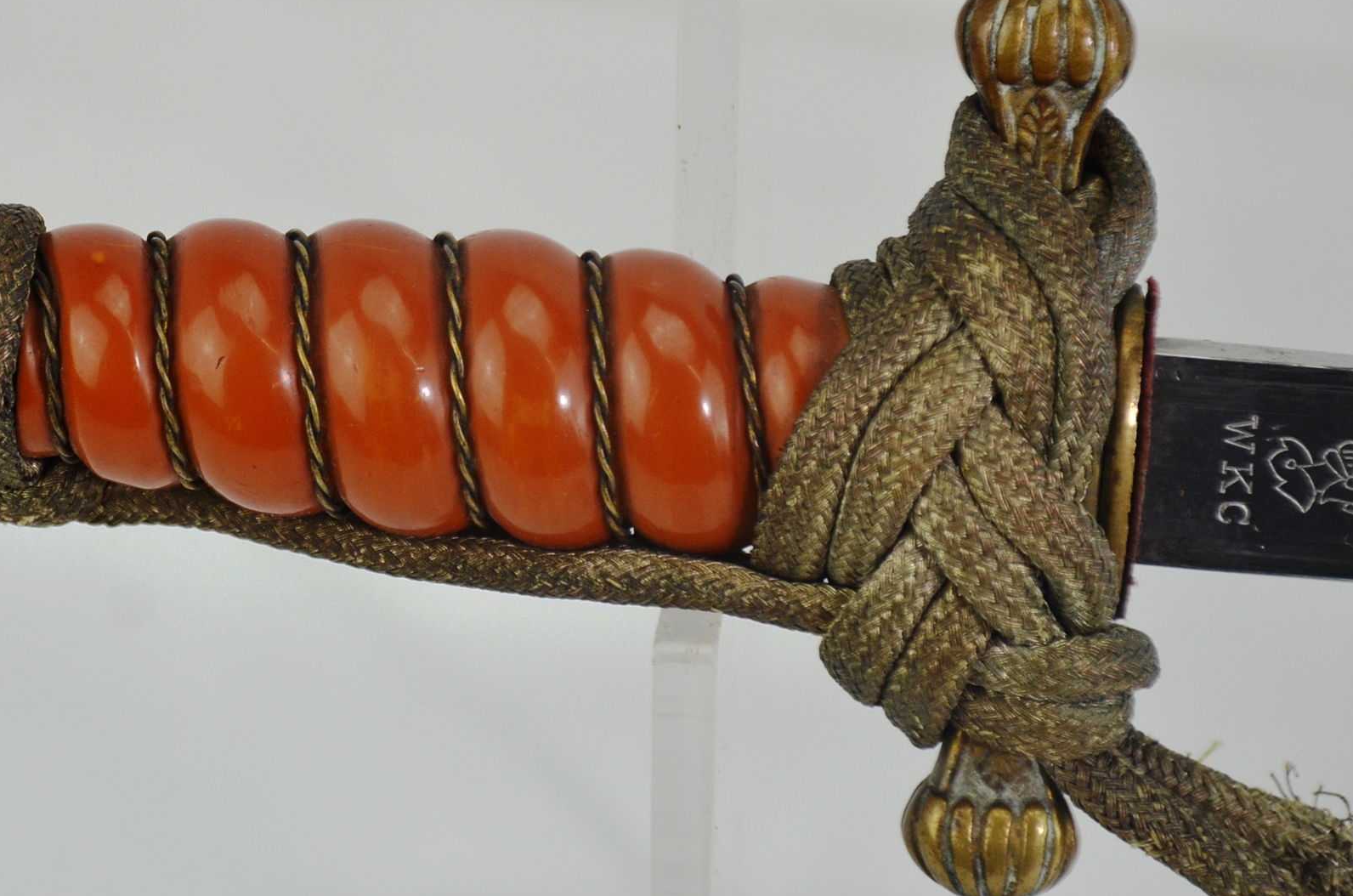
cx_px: 337
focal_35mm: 244
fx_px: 9142
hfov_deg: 8.5
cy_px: 308
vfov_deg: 5.6
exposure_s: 1/250
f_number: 5.6
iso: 560
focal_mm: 105
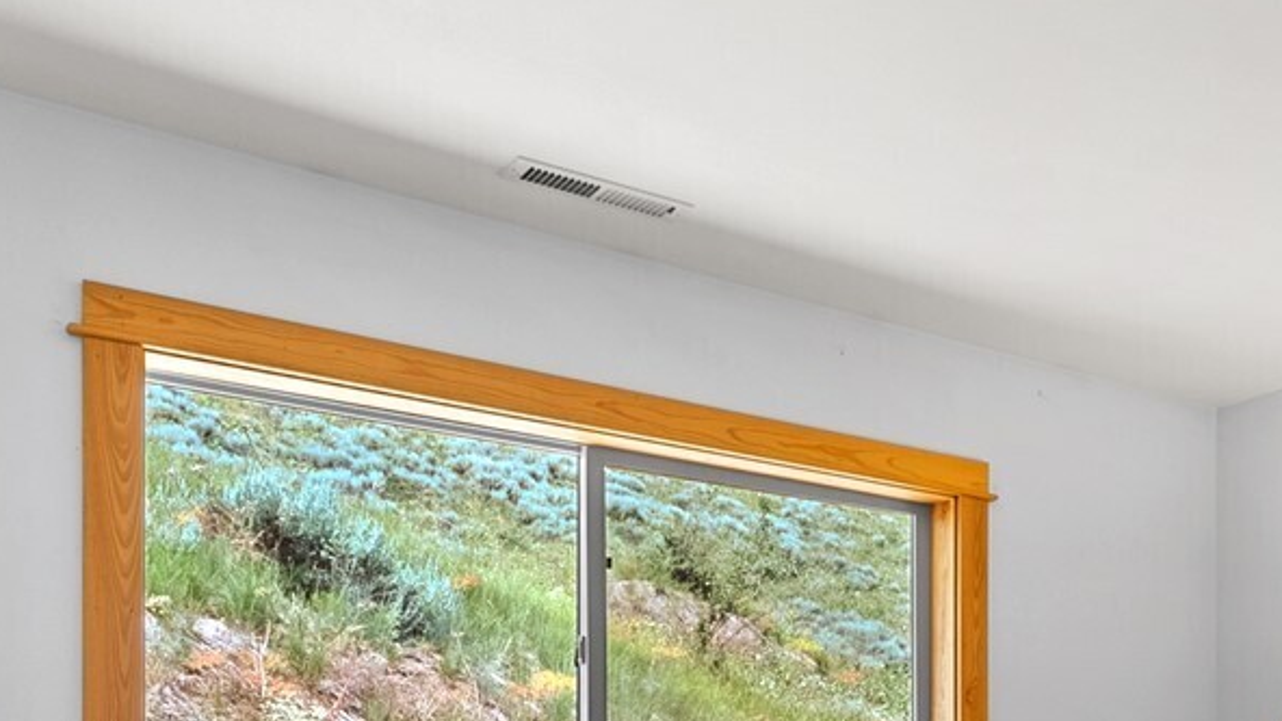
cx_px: 1461
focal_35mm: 44
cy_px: 853
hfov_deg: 37.3
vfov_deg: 24.5
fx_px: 1509
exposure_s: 1/50
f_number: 3.5
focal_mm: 14.8
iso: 400
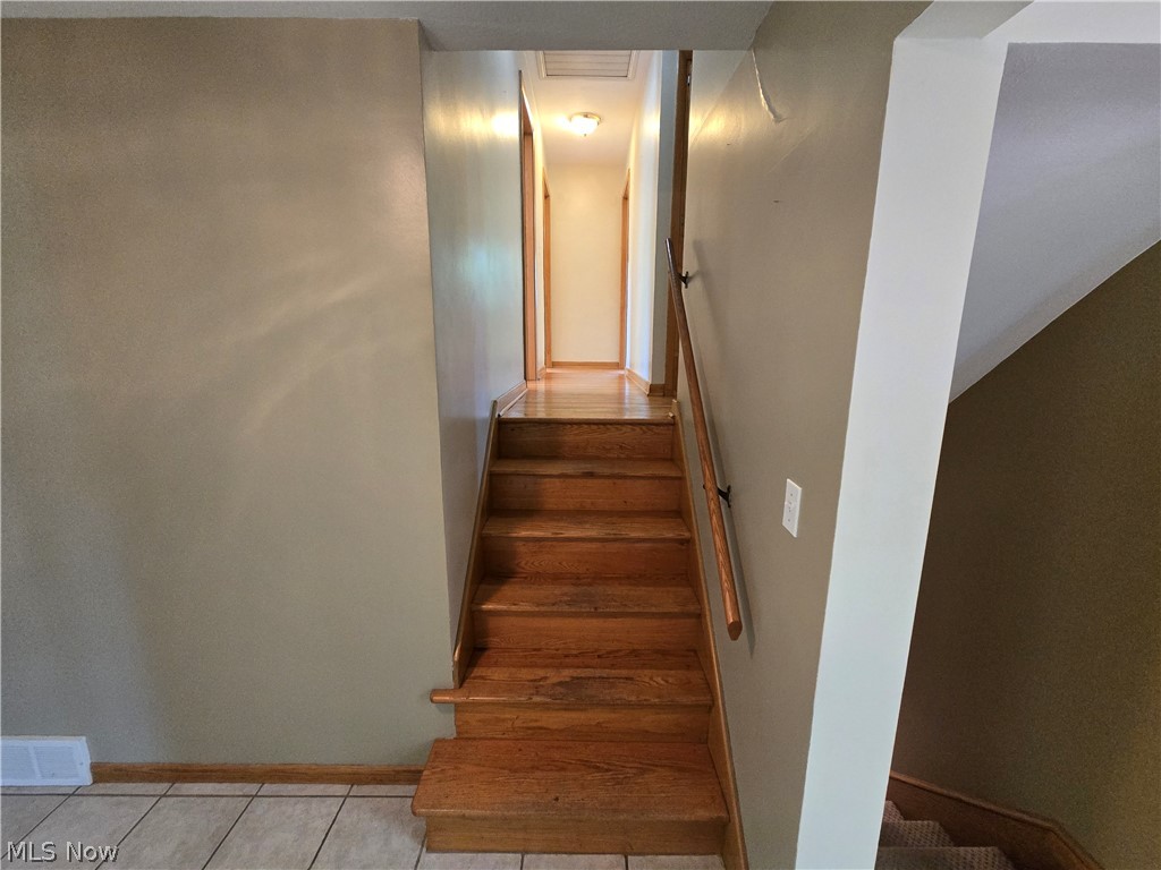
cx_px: 580
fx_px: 436
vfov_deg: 89.9
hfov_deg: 106.2
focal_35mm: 13
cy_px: 435
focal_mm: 2.2
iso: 800
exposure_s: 1/60
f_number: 2.2
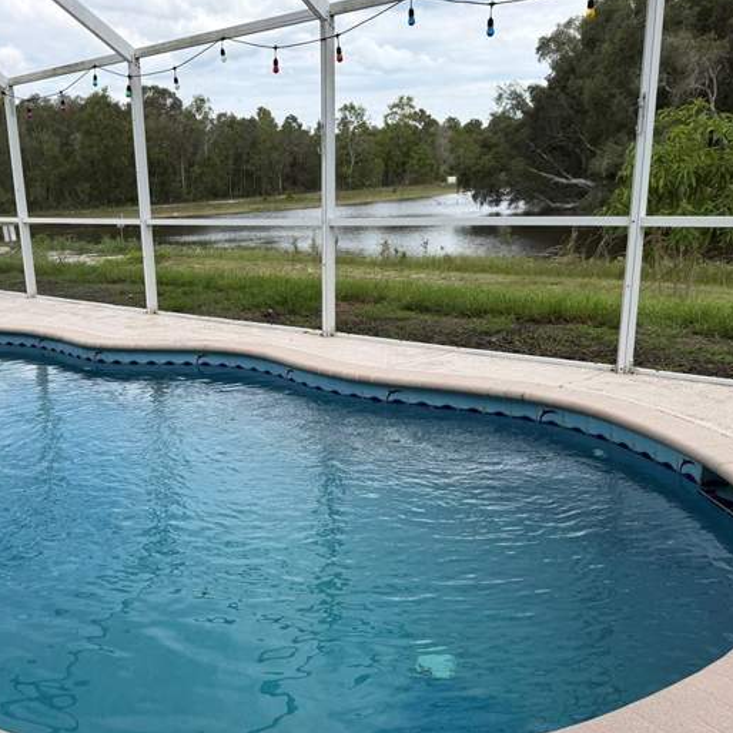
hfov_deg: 48.5
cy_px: 411
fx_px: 791
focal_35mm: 33
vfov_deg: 49.6
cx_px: 215
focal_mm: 6.76
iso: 80
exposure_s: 1/1770
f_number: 1.78
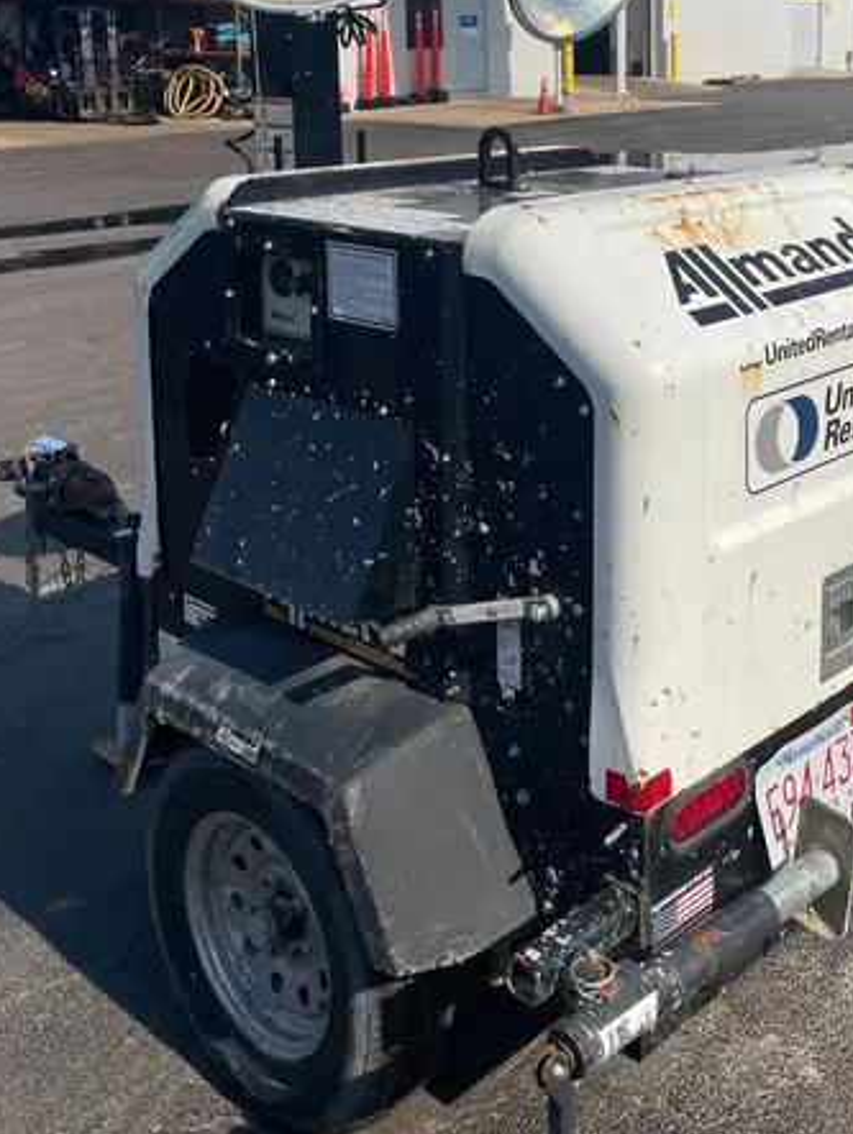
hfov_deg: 33.5
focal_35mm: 43
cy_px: 273
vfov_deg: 42.4
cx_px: 525
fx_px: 1411
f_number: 1.6
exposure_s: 1/7813
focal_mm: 4.2
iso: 50
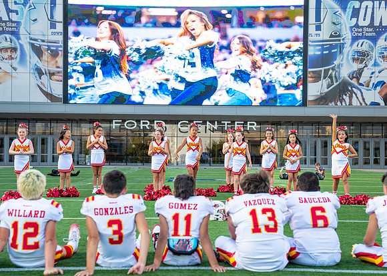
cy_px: 144
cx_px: 196
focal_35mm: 74
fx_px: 808
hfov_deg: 26.9
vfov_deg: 19.4
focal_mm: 65.5
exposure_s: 1/500
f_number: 4.5
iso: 640
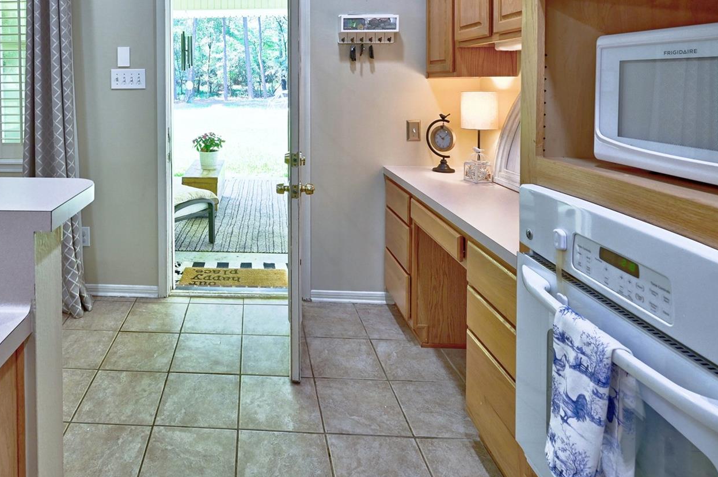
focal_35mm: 23
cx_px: 222
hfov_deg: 73.1
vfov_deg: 51.2
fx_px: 458
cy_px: 87
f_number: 8
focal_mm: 14
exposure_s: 1/13
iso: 400
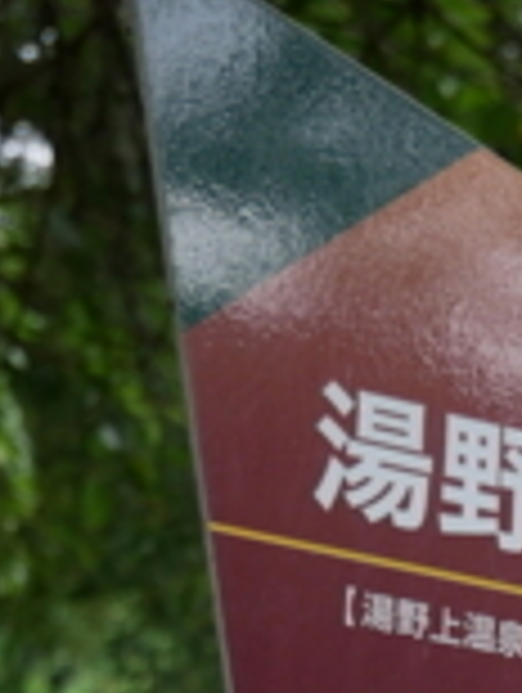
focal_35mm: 179
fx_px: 3589
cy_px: 1197
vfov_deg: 10.5
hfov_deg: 8.2
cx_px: 682
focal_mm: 23
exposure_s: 1/100
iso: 200
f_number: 4.3
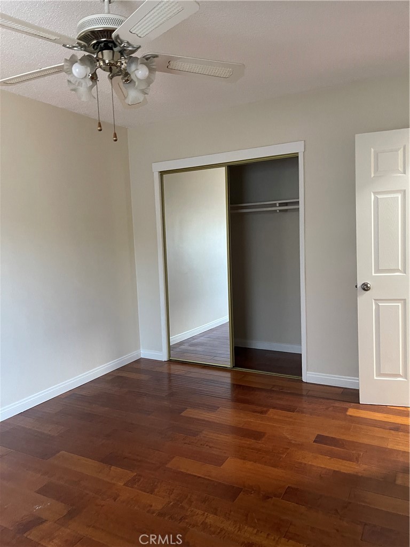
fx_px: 395
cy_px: 274
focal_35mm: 25
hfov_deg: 54.9
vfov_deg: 69.4
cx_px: 205
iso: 400
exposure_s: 1/40
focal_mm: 5.1
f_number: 1.6
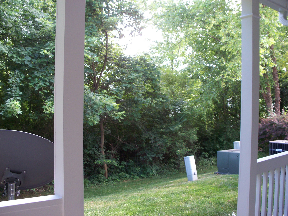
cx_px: 144
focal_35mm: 36
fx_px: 300
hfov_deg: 51.4
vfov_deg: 39.7
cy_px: 108
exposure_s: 1/60
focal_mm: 7.54
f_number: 2.8
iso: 160
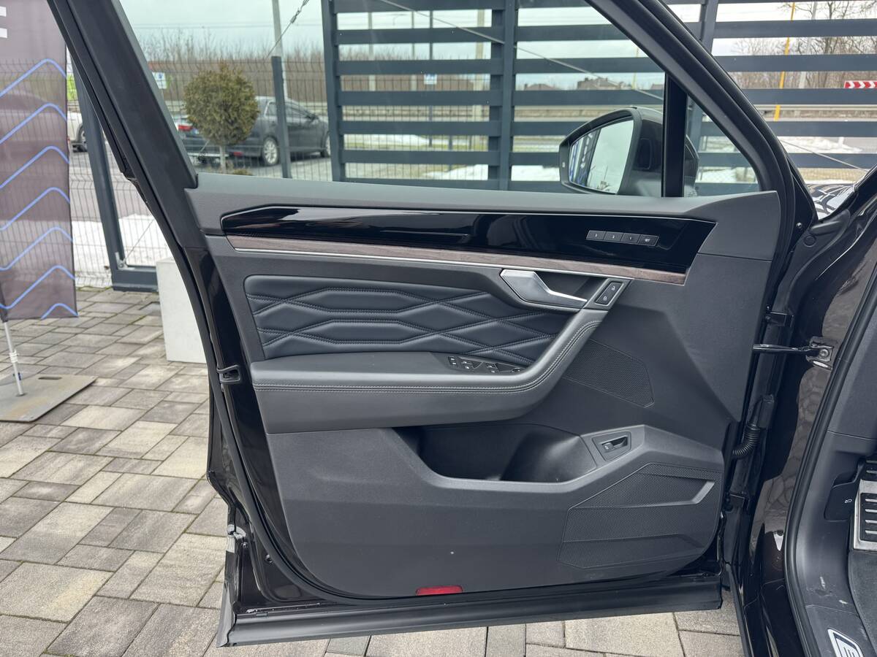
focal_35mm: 24
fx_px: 608
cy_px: 328
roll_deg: -0.5
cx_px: 438
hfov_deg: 71.6
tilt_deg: -21.1
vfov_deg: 56.8
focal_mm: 6.76
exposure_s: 1/347
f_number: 1.78
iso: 80
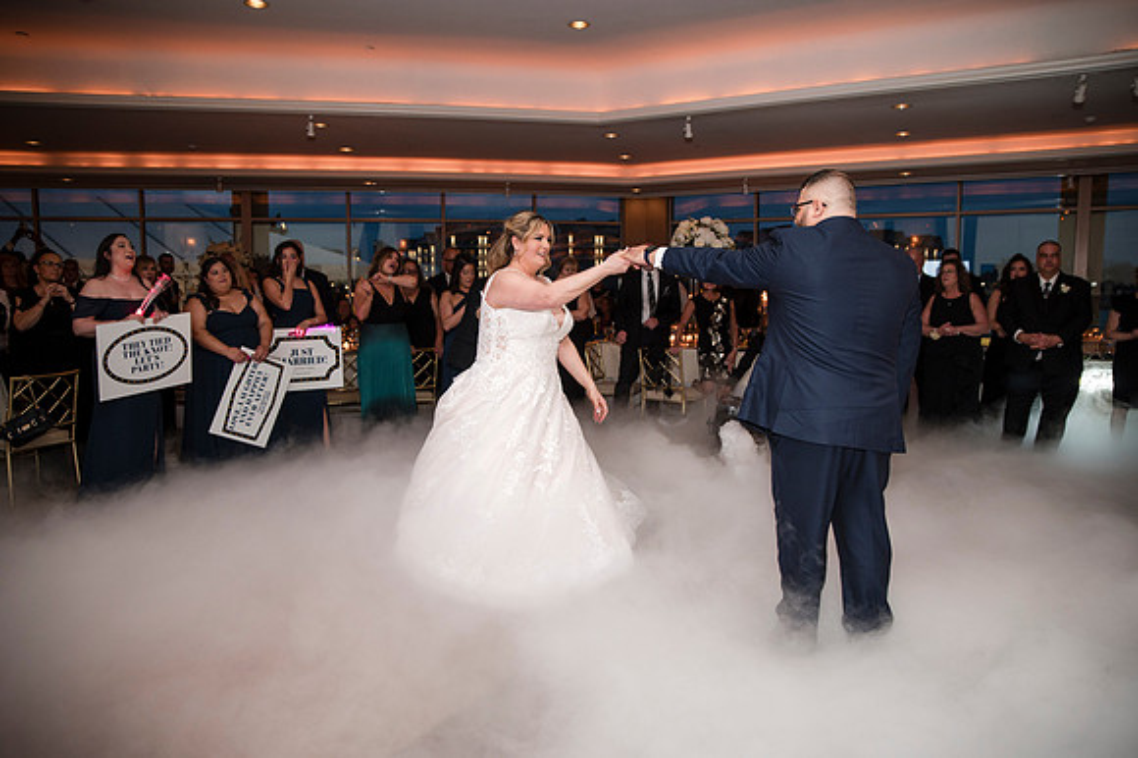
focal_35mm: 25
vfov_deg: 51.5
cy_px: 379
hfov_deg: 71.9
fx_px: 785
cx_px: 569
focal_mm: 24
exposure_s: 1/60
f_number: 2.8
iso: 800
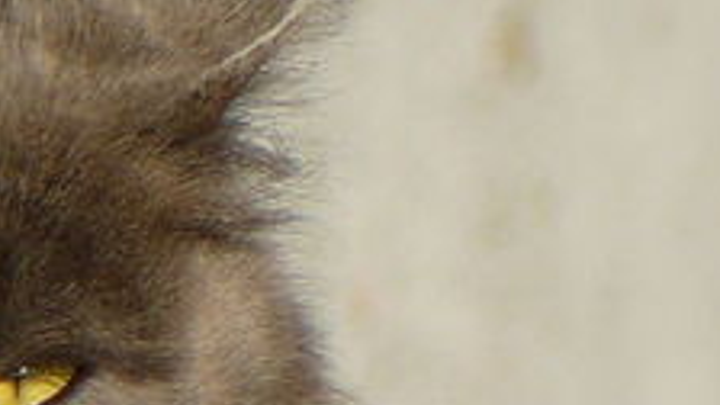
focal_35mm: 1119
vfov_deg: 1.1
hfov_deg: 1.9
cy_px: 464
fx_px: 21363
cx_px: 51
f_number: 4.1
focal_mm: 38
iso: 80
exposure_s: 1/250
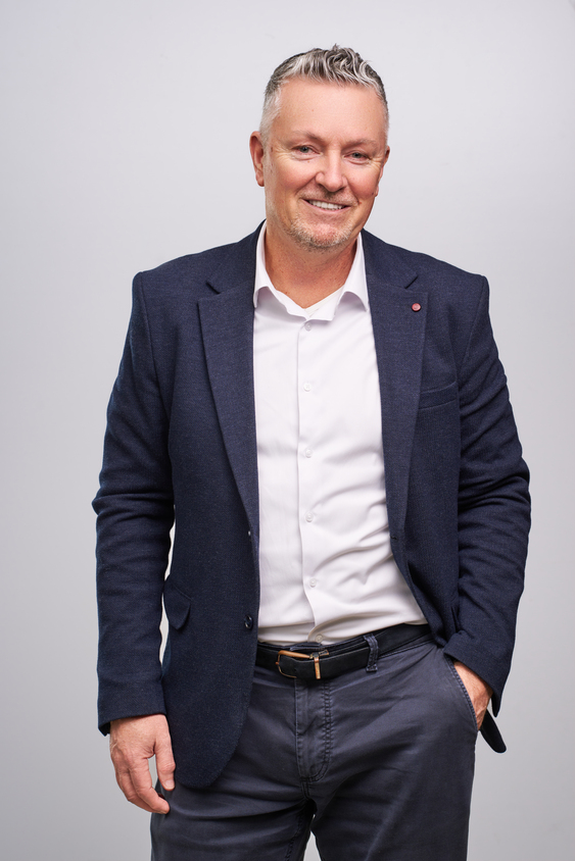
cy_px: 430
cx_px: 288
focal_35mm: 83
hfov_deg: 16.5
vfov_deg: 24.5
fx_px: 1988
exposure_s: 1/160
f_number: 9
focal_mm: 83
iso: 100
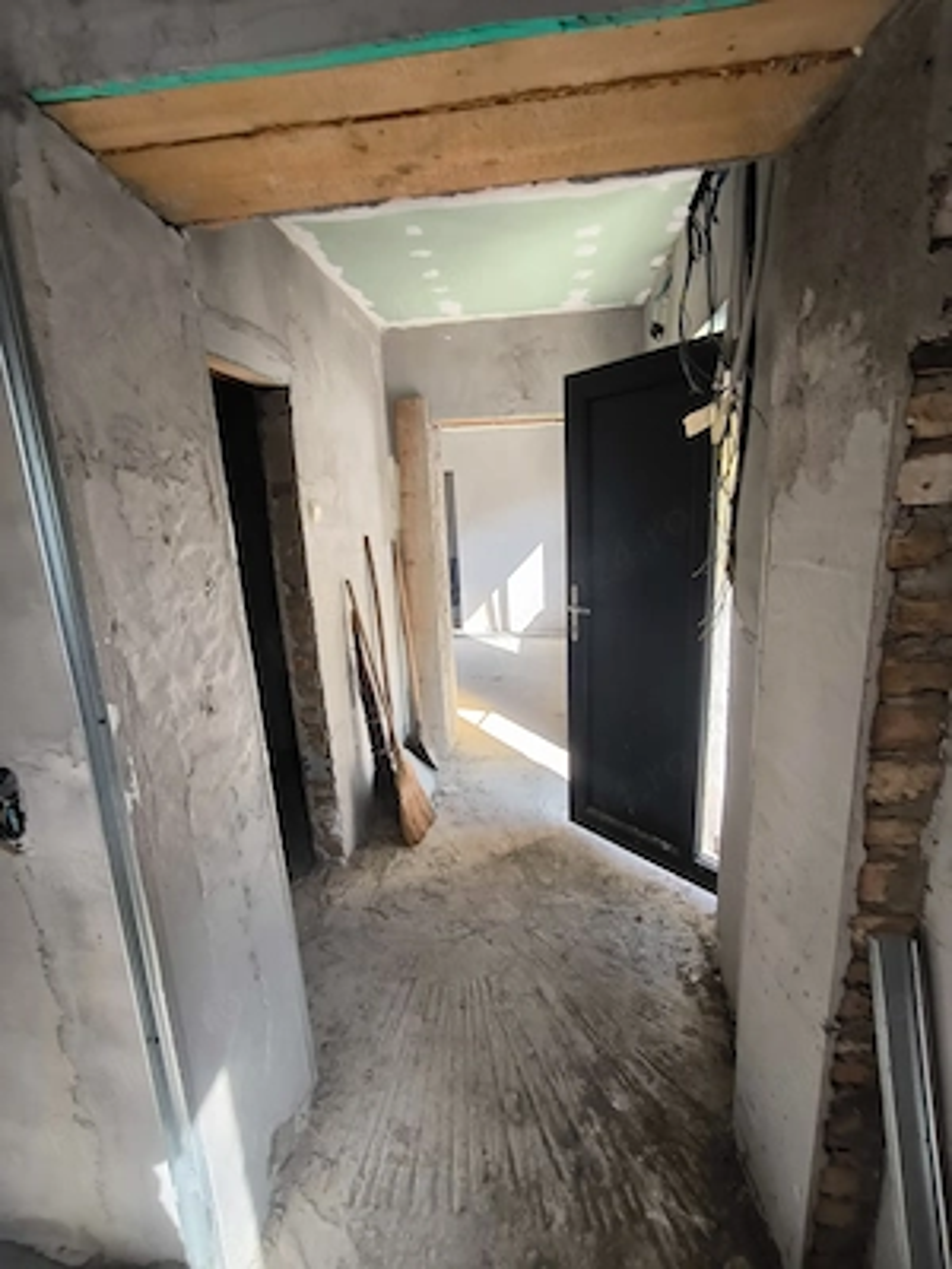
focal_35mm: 15
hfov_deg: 81.7
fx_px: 550
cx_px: 476
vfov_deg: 98.2
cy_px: 634
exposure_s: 1/50
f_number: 2.2
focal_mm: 1.91
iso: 64
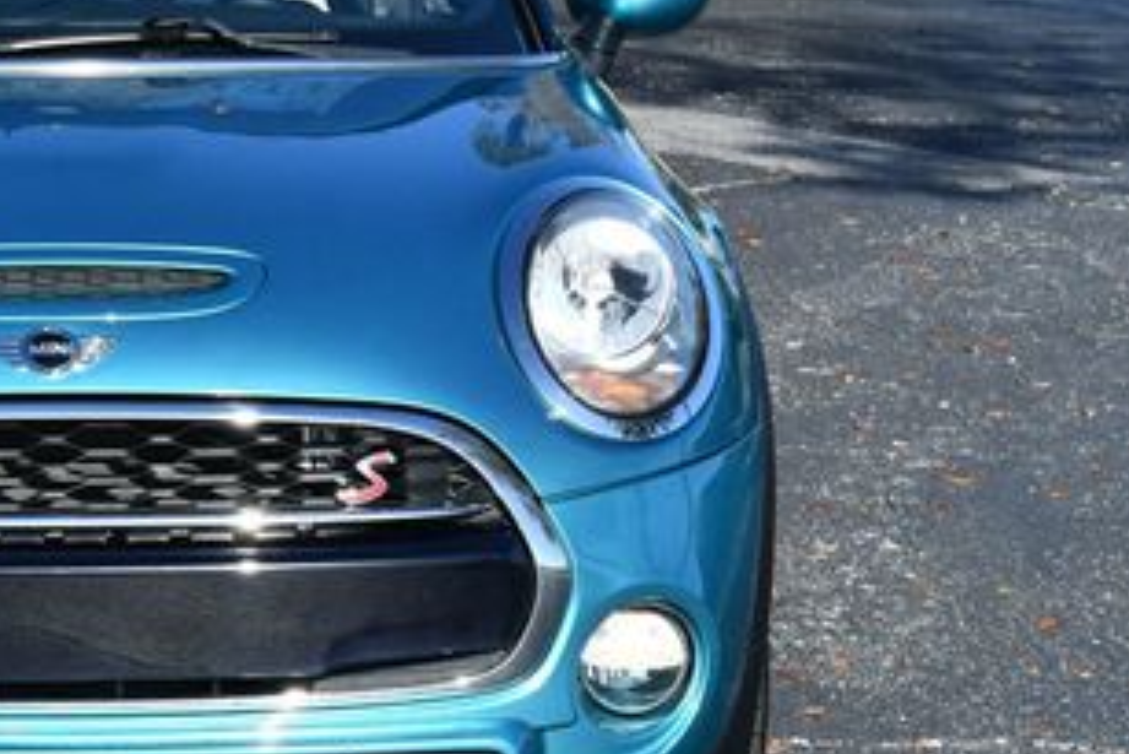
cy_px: 287
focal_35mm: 146
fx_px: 4581
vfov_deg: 9.4
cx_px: 11
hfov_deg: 13.9
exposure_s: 1/250
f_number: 8
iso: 125
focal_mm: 35
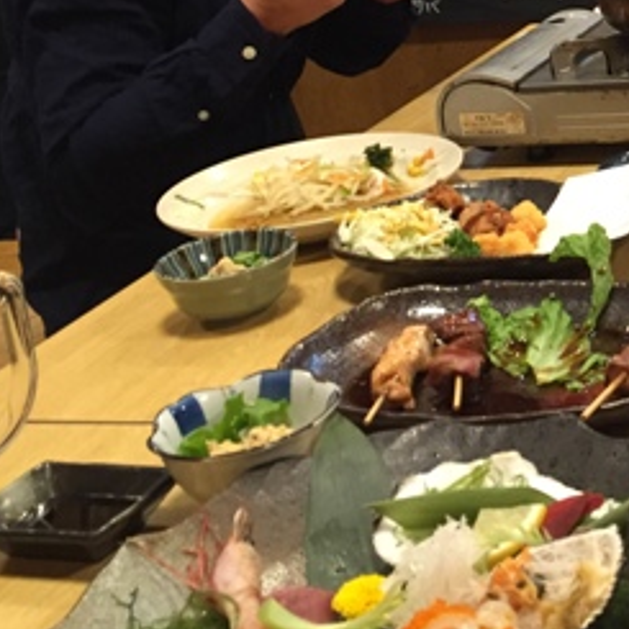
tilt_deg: -11.2
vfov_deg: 24.7
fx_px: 1377
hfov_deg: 23.8
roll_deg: +5.4
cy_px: 21
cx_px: 721
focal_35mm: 67
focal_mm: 4.15
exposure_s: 1/30
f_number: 2.2
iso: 160
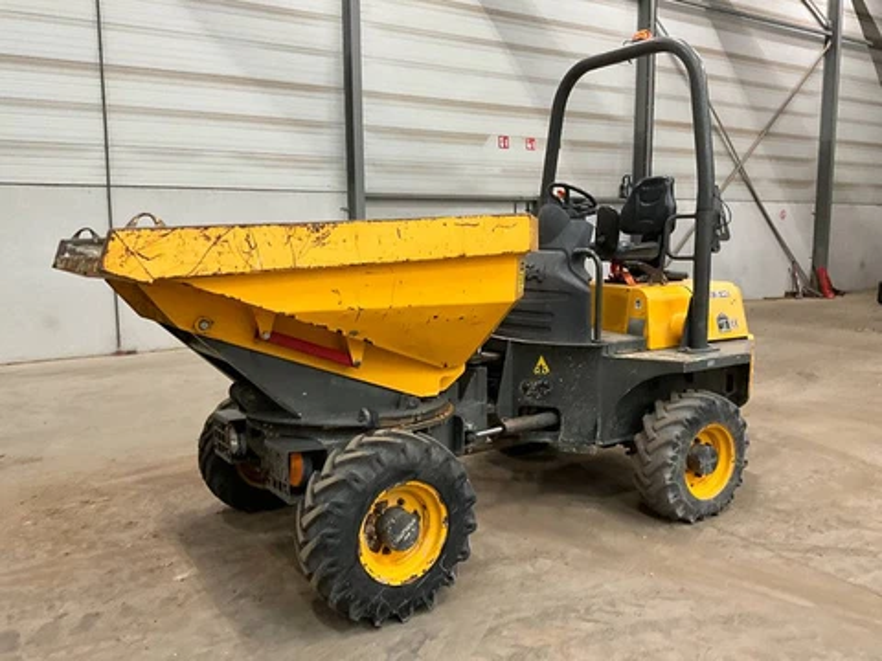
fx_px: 739
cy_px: 330
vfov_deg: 48.2
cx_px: 441
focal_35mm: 29
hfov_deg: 61.7
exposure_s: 1/60
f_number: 1.8
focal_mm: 3
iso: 200
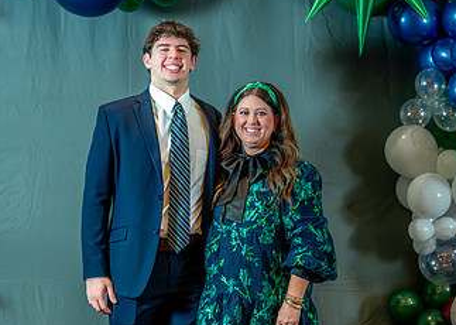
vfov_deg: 14.7
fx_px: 1255
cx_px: 214
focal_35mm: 97
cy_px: 250
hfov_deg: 20.6
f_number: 1.2
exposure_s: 1/400
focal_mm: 50
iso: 1250
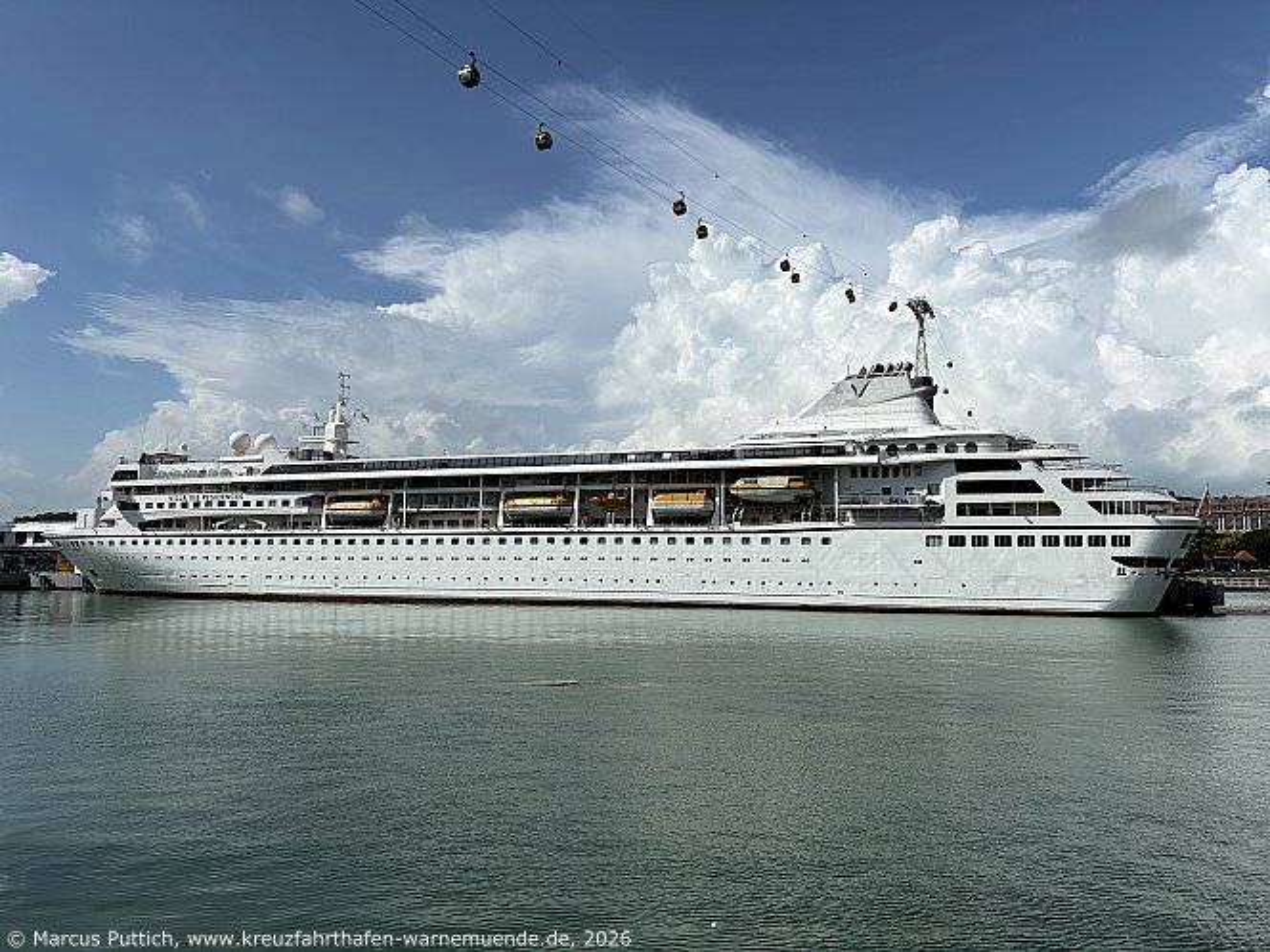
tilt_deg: +5.1
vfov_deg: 53.1
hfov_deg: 67.3
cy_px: 476
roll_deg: +0.1
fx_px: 954
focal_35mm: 26
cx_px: 635
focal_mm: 5.96
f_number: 1.6
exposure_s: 1/10101
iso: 40
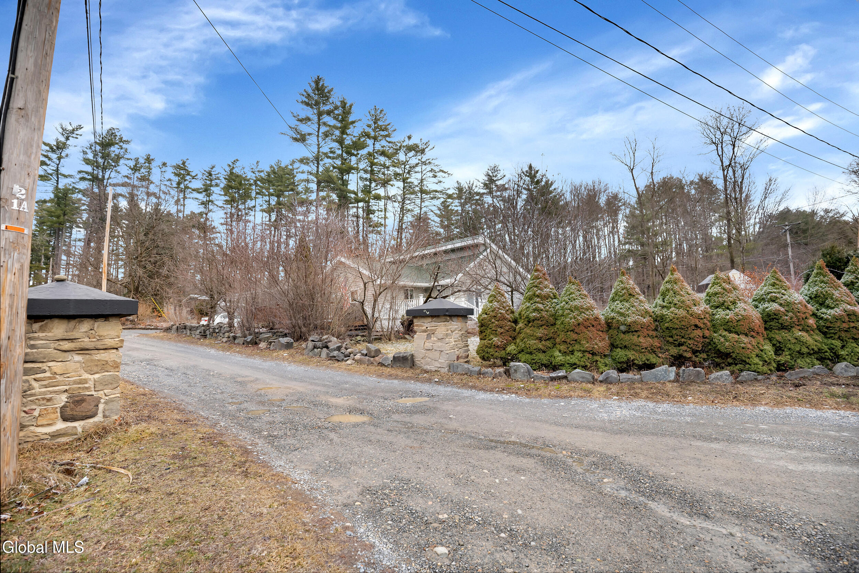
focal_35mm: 16
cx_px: 430
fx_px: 382
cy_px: 286
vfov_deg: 73.8
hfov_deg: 96.7
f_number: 4
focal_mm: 16
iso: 320
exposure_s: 1/2000
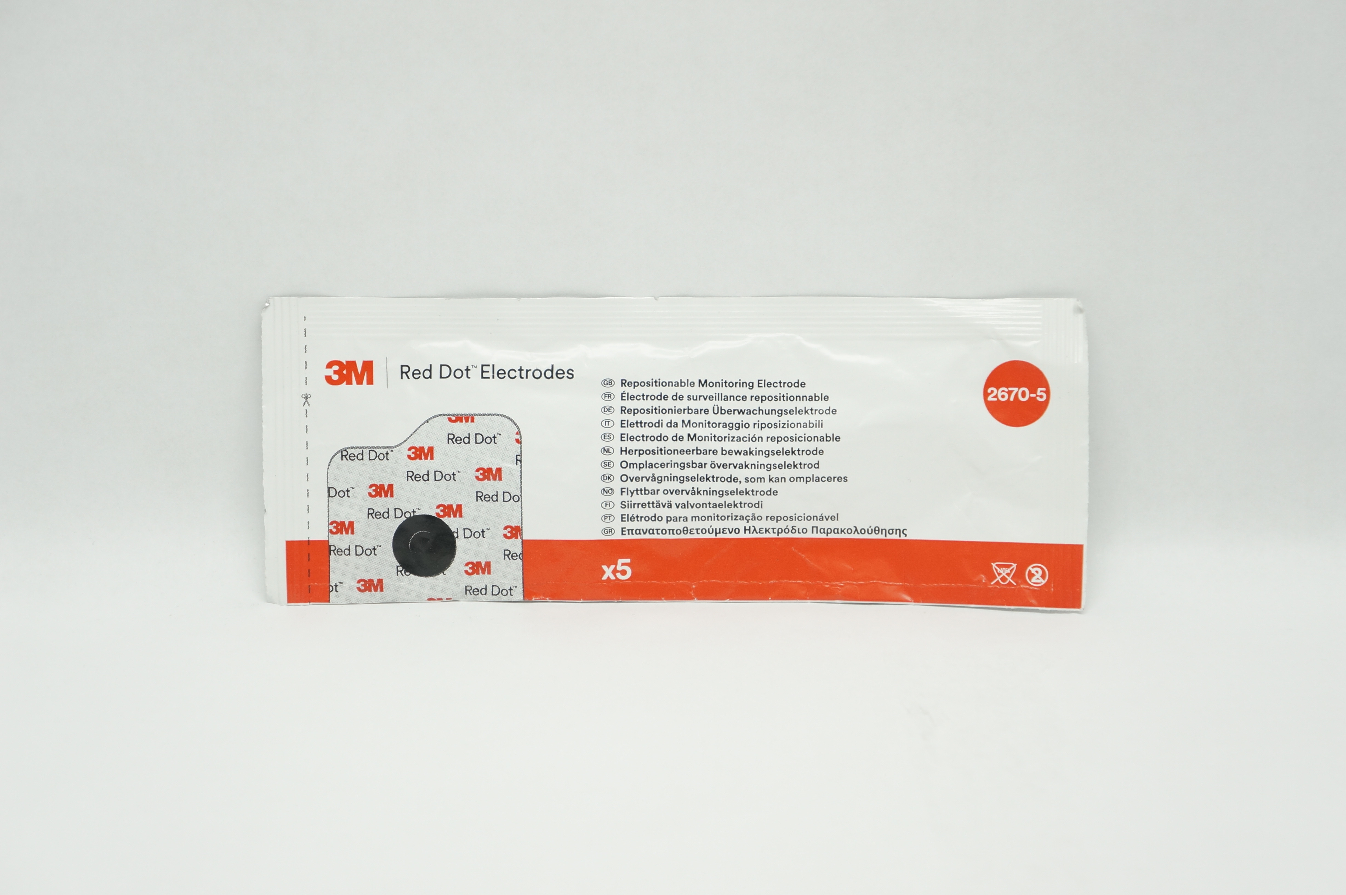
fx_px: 2857
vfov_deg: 17.8
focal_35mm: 76
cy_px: 448
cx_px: 673
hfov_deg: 26.5
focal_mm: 51
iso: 400
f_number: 5
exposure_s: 1/100
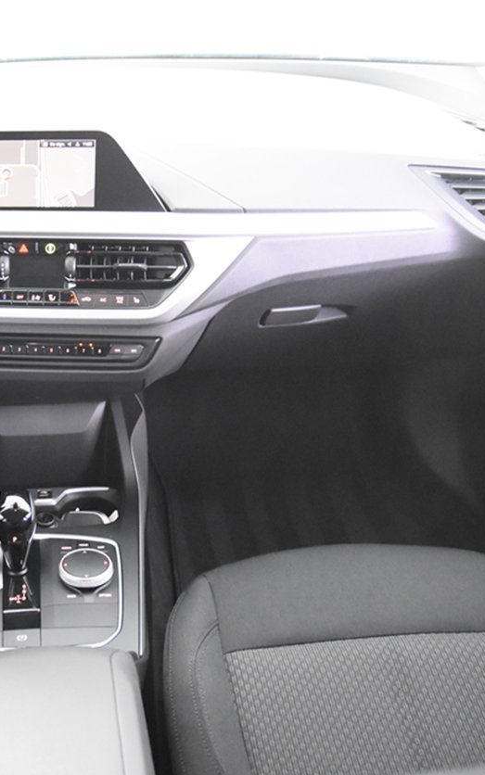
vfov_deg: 49.5
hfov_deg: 30.7
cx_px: 44
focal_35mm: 40
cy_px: 393
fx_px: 841
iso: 8000
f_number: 2.8
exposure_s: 1/25
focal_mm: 17
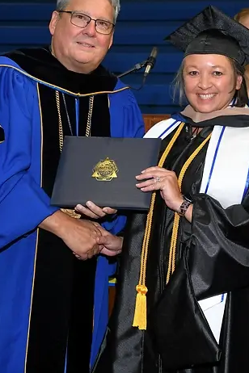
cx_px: 129
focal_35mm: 92
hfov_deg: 14.9
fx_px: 954
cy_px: 195
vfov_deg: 22.1
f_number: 8
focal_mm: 42
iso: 800
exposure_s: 1/125
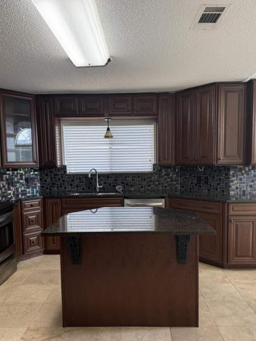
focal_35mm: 27
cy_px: 182
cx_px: 130
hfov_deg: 51.4
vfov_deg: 65.2
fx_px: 266
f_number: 1.78
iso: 200
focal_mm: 6.76
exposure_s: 1/101
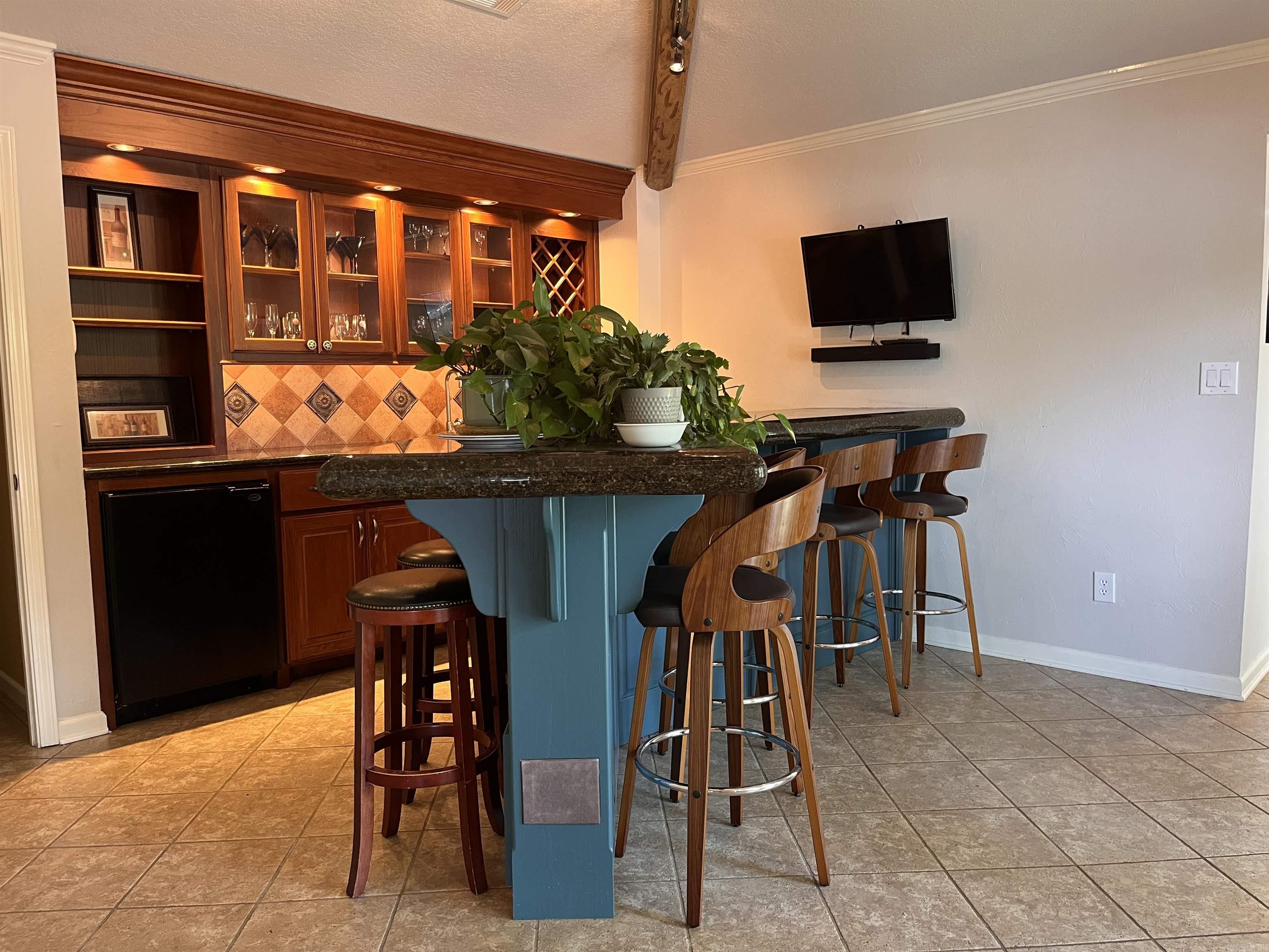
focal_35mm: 26
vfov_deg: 53.1
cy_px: 476
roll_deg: +0.1
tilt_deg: -6.7
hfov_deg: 67.3
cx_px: 634
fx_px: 953
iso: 200
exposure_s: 1/60
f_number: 1.6
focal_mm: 5.1
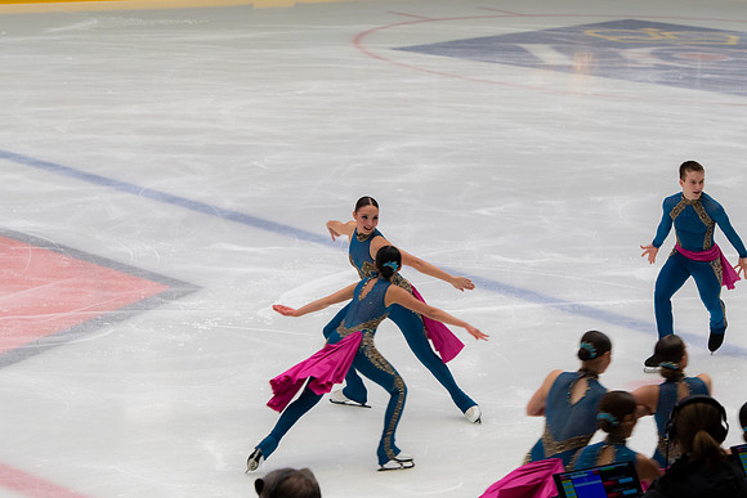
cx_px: 374
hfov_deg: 13.0
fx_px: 3269
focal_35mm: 158
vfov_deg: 8.7
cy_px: 249
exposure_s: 1/160
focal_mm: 105
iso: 560
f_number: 5.6
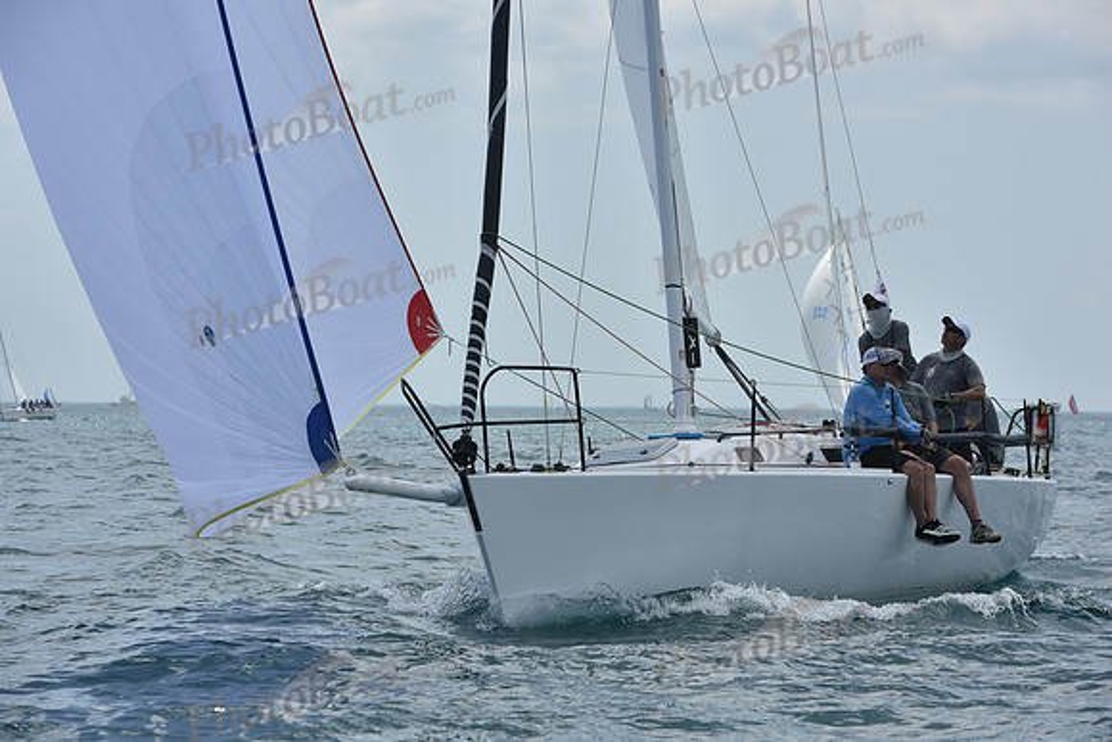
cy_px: 371
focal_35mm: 135
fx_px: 4171
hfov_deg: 15.2
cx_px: 556
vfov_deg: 10.2
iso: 250
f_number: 9
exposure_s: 1/1250
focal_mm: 135
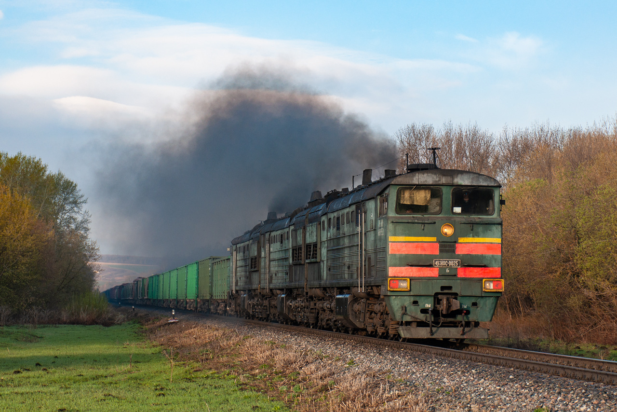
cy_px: 206
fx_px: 1543
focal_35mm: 90
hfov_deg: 22.6
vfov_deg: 15.2
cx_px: 308
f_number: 6.3
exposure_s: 1/500
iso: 250
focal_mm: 60
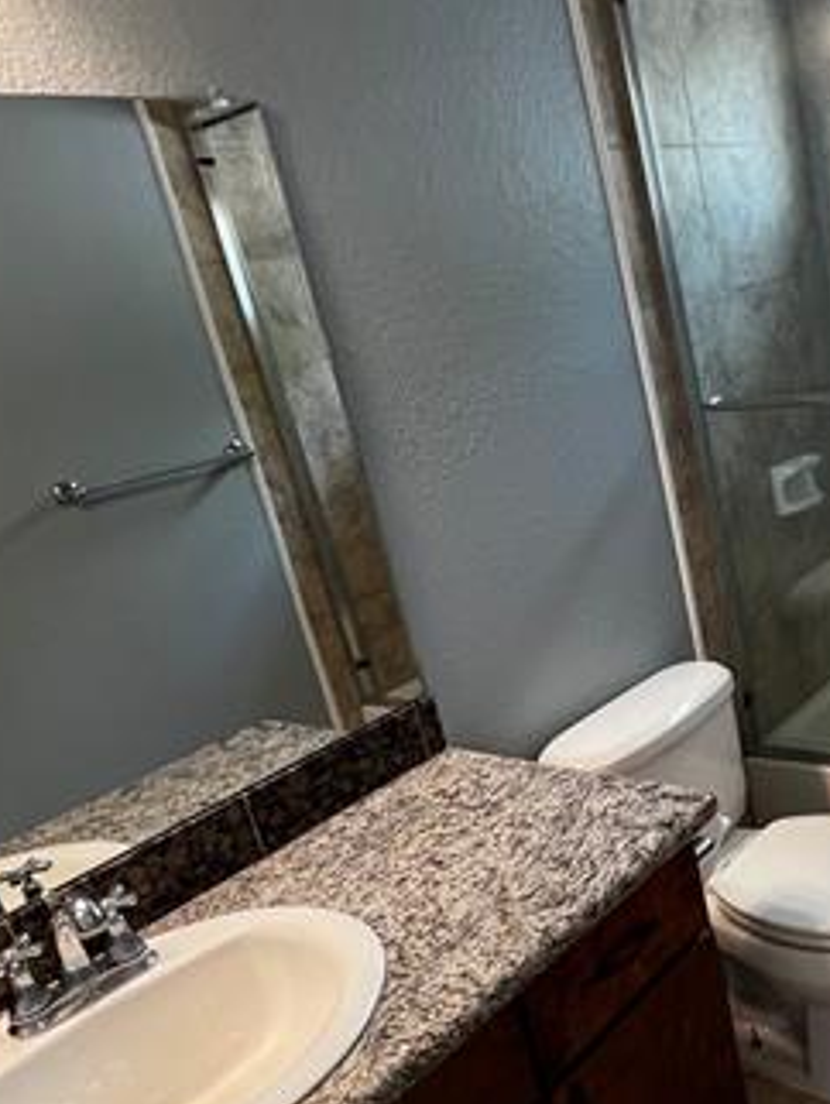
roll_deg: +10.4
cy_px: 593
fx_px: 990
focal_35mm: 31
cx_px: 772
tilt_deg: -17.5
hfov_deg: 41.3
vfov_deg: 58.3
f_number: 1.8
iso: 200
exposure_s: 1/120
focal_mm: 1.57
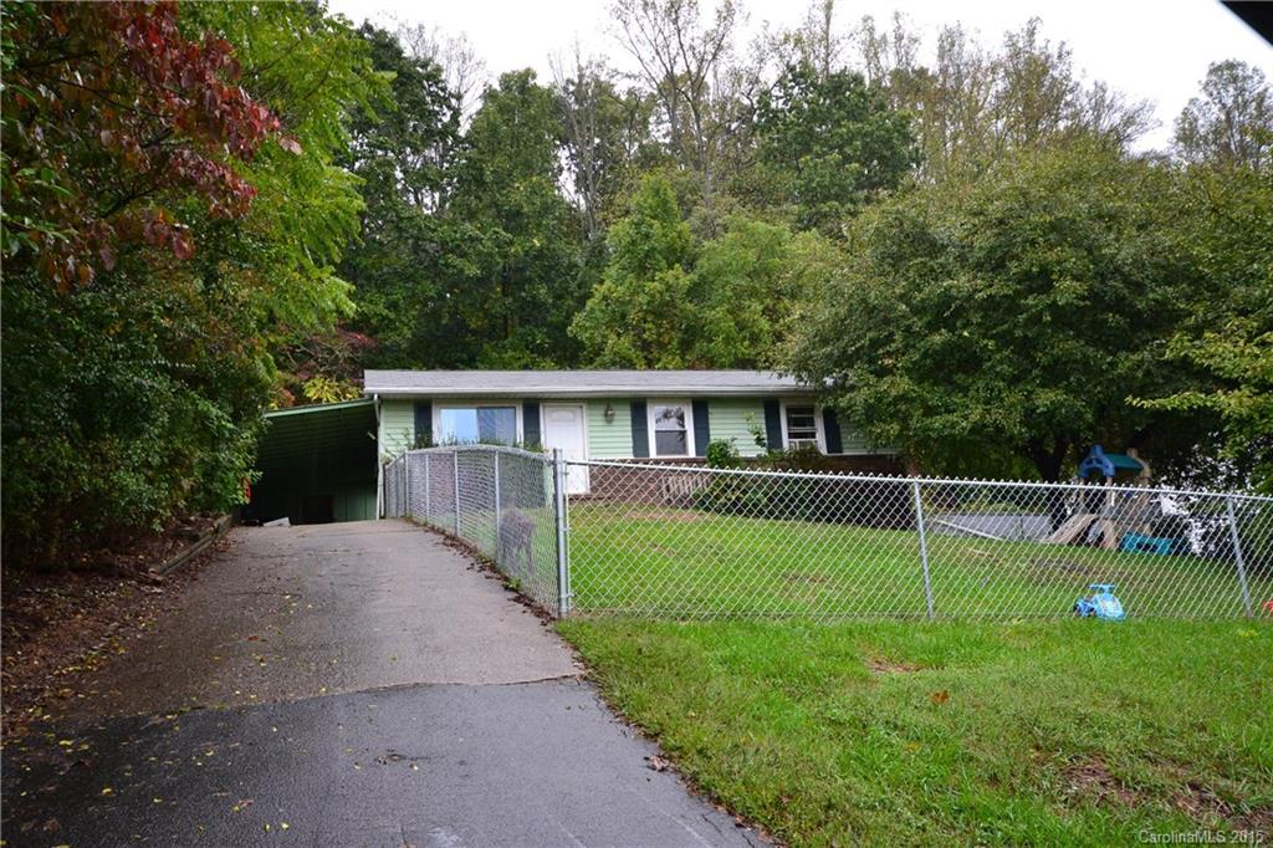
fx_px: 1060
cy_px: 424
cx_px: 636
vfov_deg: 43.6
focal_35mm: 30
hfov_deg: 61.9
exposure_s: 1/60
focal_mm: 20
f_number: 8
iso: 450
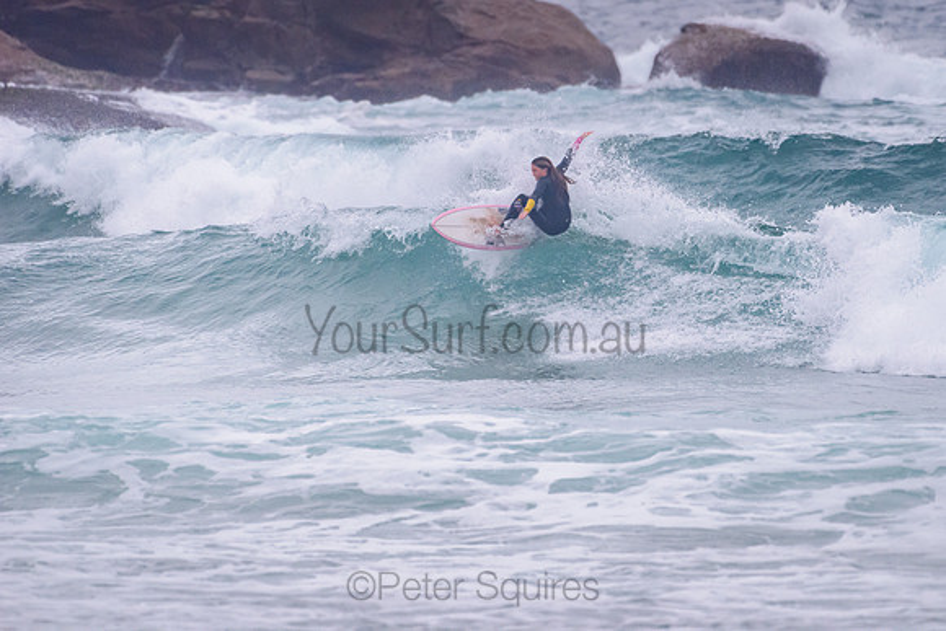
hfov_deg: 3.4
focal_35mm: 613
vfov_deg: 2.2
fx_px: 16109
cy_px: 244
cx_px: 580
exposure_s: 1/2000
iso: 1600
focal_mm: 500
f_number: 5.6
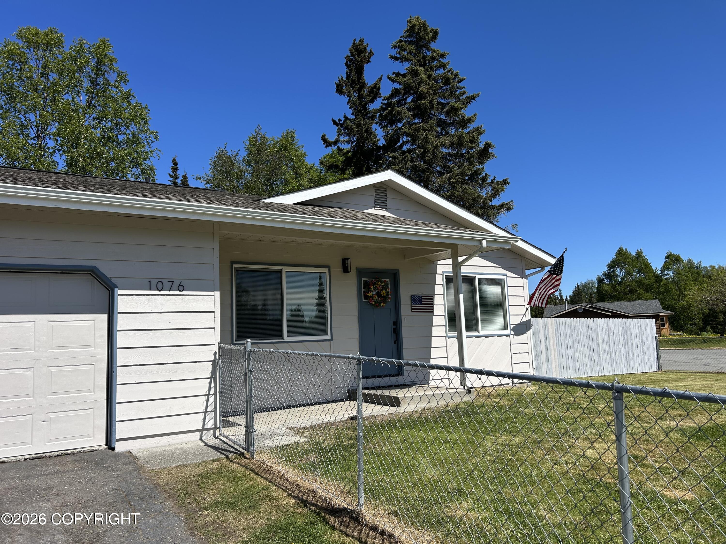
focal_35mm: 26
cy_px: 272
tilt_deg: +6.4
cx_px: 363
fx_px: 545
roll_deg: +2.4
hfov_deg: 67.3
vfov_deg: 53.1
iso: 50
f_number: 1.5
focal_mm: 5.7
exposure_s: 1/5319
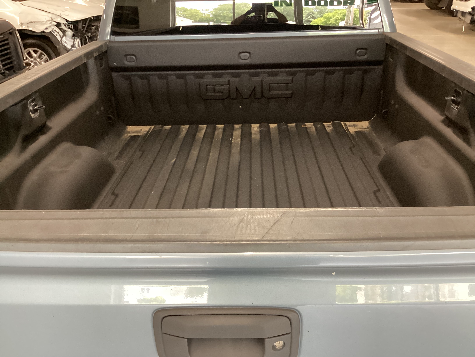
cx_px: 238
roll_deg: +0.5
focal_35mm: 31
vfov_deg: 45.4
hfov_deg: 58.4
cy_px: 178
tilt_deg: -29.0
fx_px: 425
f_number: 2.4
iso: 320
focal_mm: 3.3
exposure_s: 1/50
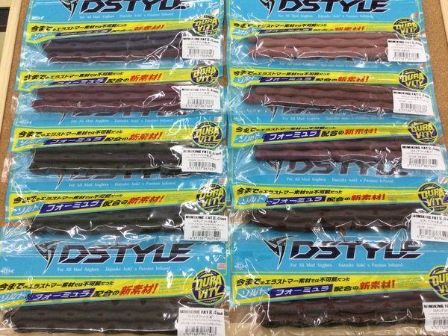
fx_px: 401
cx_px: 224
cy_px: 168
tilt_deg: -73.6
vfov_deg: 45.4
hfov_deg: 58.4
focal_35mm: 31
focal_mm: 3.3
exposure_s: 1/30
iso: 25
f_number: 2.4
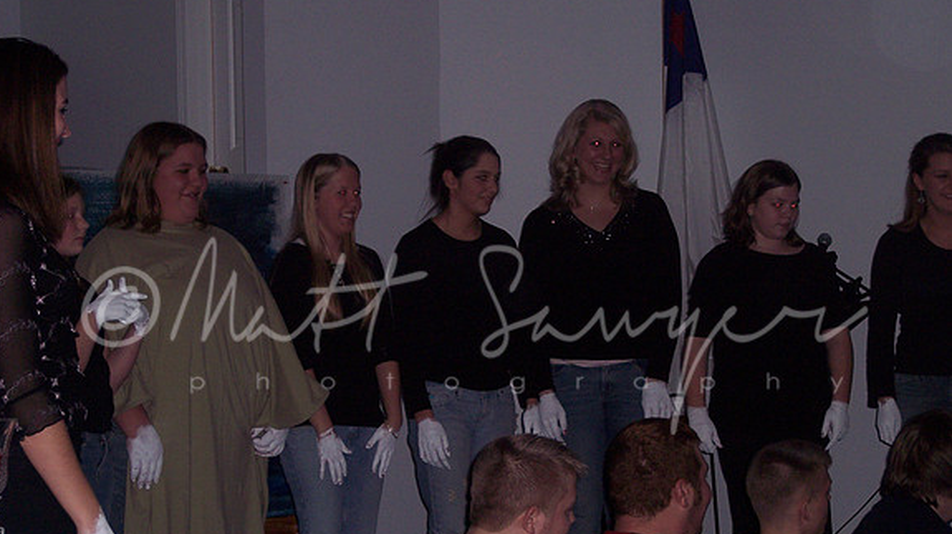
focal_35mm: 100
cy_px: 322
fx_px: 2524
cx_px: 474
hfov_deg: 21.4
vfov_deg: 12.1
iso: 140
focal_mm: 18.7
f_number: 4.1
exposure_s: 1/90
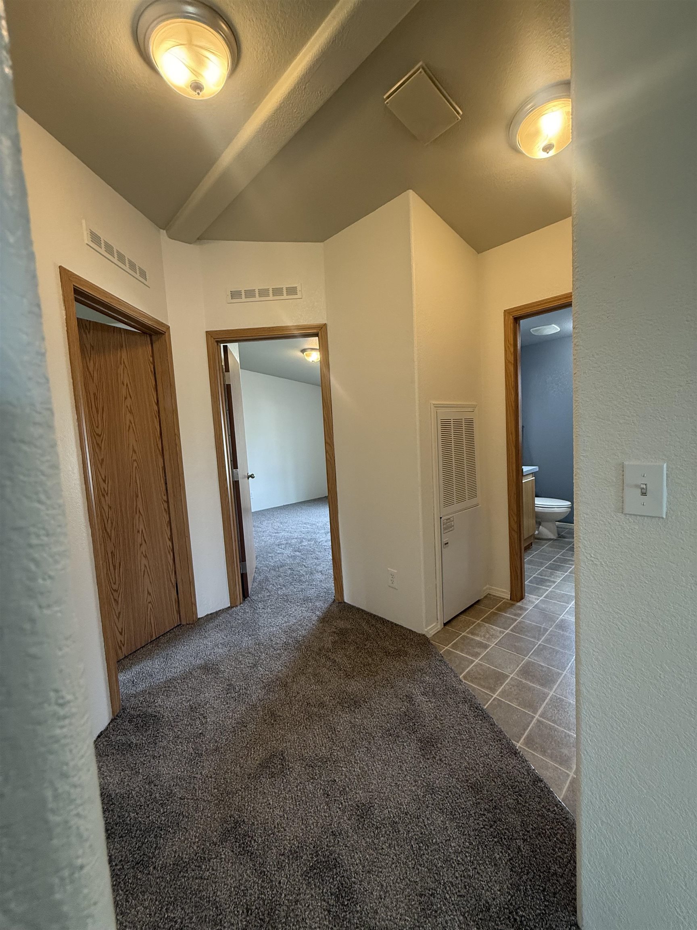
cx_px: 348
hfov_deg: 85.7
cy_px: 465
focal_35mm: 14
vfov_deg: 102.1
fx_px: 376
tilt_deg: -4.9
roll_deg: +4.4
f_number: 2.2
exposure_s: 1/120
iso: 250
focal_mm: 2.22
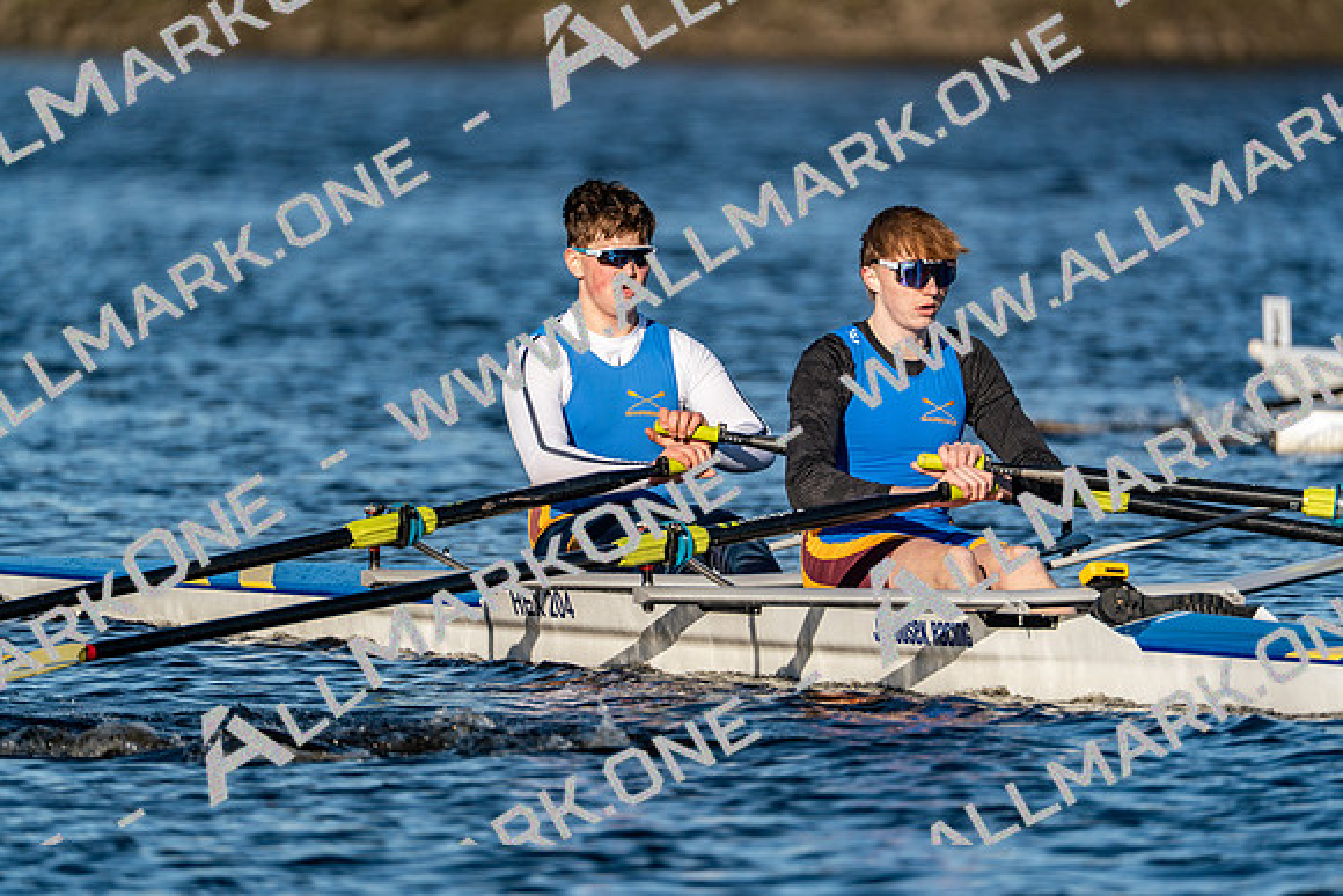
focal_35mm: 600
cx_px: 672
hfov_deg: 3.4
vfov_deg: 2.3
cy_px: 448
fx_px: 22388
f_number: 6.3
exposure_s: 1/2000
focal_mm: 600
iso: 320
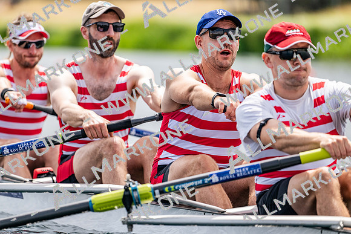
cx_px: 176
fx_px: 3901
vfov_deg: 3.4
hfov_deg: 5.2
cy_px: 117
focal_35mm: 400
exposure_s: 1/2500
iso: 360
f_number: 4.5
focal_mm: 400
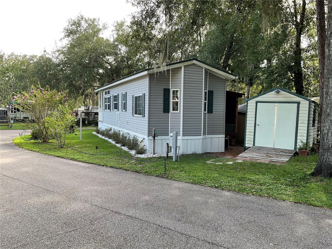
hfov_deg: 61.7
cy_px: 124
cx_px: 166
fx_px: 278
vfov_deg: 48.2
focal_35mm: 29
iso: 16
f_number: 1.8
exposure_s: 1/127
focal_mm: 3
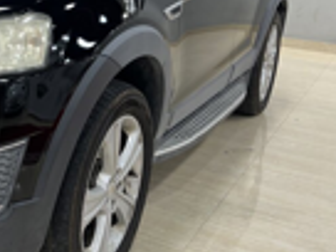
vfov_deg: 21.7
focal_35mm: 67
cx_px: -27
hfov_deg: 26.8
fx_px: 650
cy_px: 58
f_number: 1.5
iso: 125
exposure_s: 1/100
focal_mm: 5.7
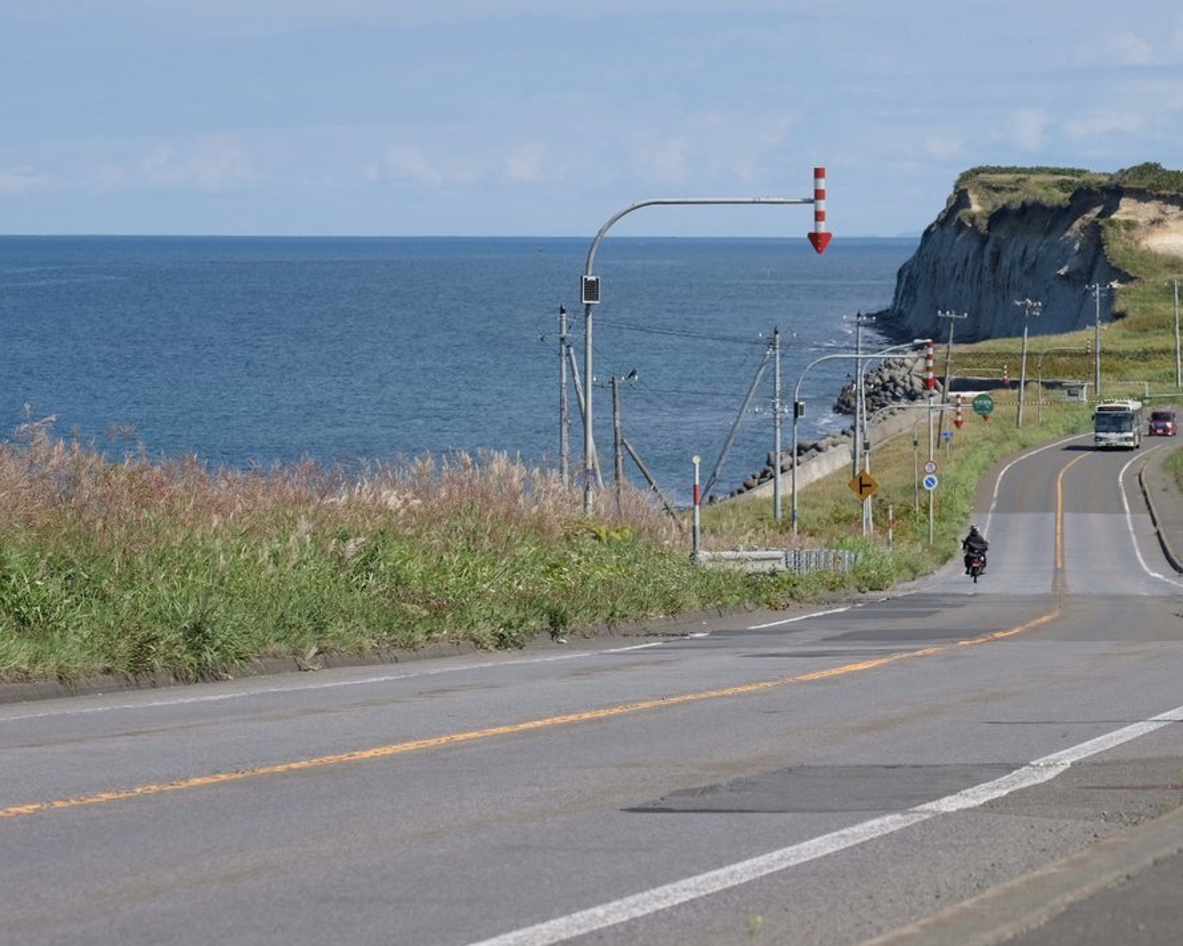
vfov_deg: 8.1
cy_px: 490
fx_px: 6652
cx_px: 776
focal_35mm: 190
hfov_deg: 10.2
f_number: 8
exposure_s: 1/420
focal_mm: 100
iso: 200
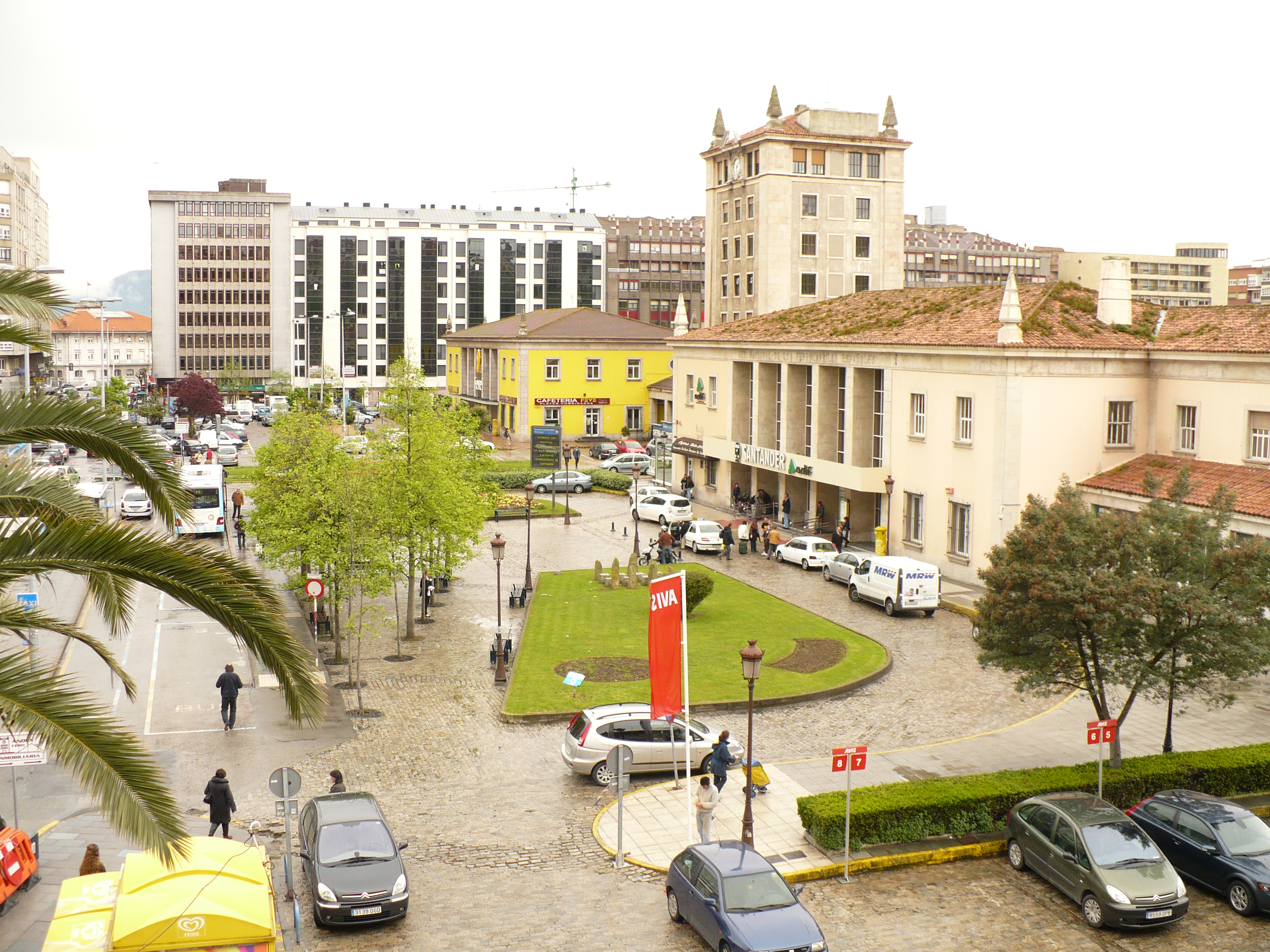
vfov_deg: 38.7
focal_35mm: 37
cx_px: 635
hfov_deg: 50.1
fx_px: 1357
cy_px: 476
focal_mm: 6.1
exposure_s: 1/250
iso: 100
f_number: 2.8
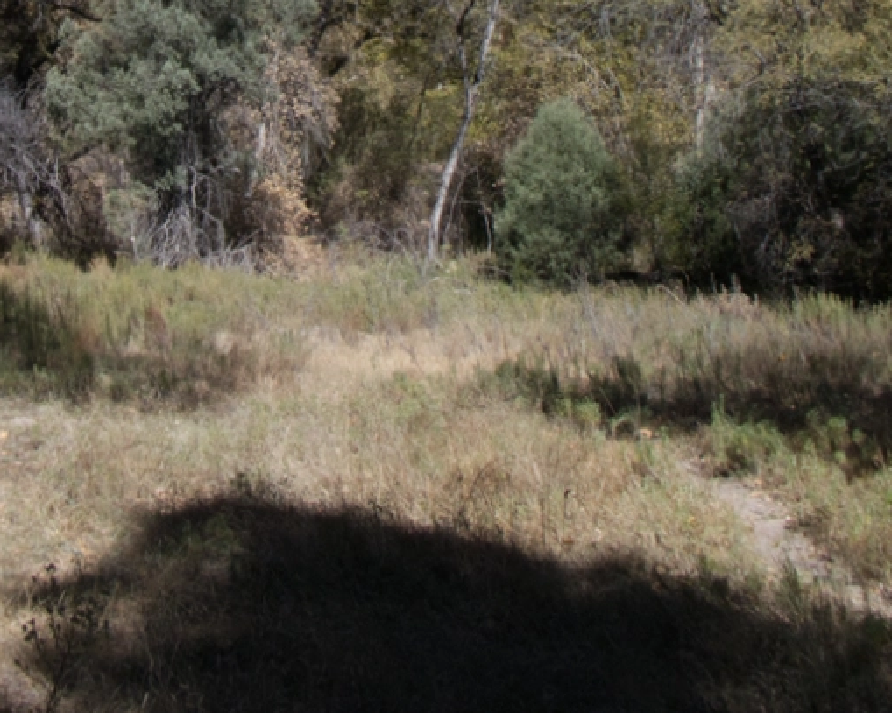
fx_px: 2006
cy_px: -69
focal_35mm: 76
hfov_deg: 24.9
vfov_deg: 19.3
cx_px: 270
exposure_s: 1/1000
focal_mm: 5.4
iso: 80
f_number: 4
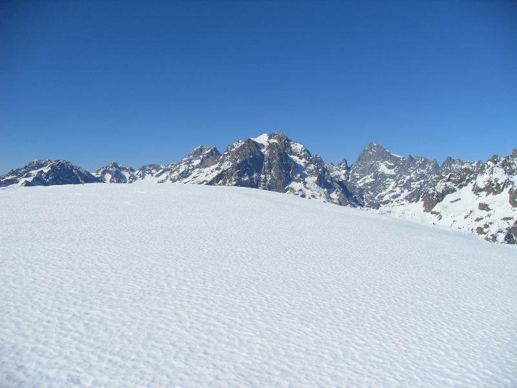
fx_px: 523
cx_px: 258
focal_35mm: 35
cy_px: 194
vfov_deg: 40.7
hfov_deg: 52.6
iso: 80
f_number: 7
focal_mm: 6.3
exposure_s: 1/750
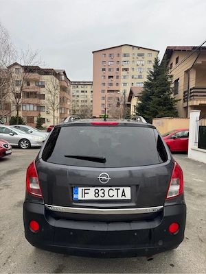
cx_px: 103
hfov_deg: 56.8
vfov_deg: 71.6
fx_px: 190
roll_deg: -2.5
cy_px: 137
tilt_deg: -4.2
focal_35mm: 24
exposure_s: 1/499
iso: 80
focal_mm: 6.76
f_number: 1.78
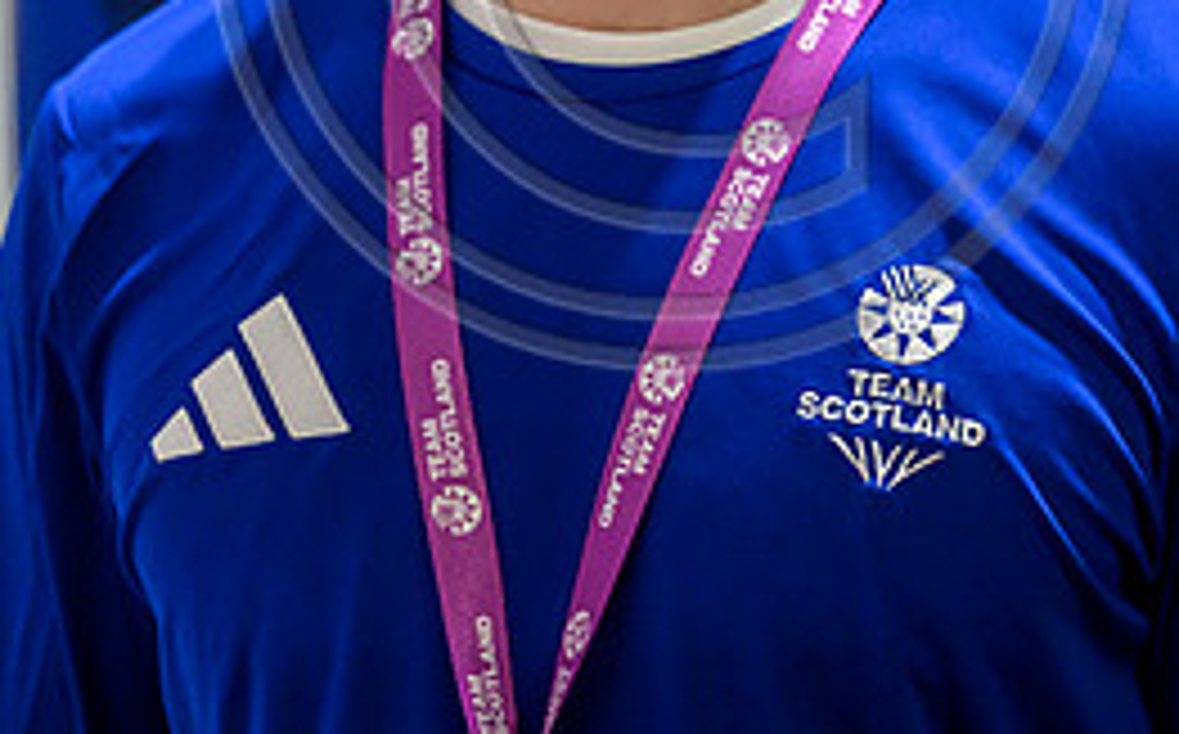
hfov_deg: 6.7
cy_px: -95
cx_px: 816
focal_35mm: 314
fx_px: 10076
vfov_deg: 4.2
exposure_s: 1/640
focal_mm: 125
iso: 8000
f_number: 3.2
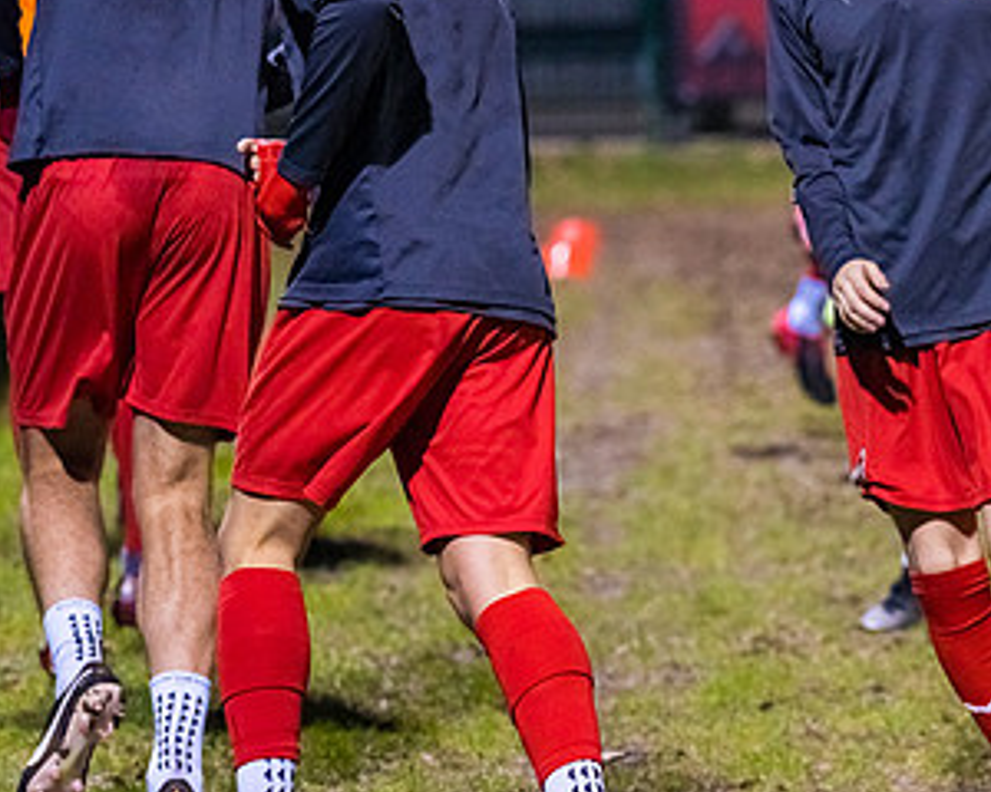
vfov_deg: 5.4
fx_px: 8359
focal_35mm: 285
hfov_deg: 6.8
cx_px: 838
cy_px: 244
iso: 2000
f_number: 2.8
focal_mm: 135
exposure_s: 1/640
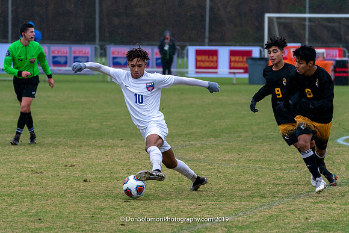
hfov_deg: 7.2
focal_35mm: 284
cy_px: 140
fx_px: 2756
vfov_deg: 4.8
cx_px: 160
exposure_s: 1/1000
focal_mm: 218
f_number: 5.6
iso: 2500
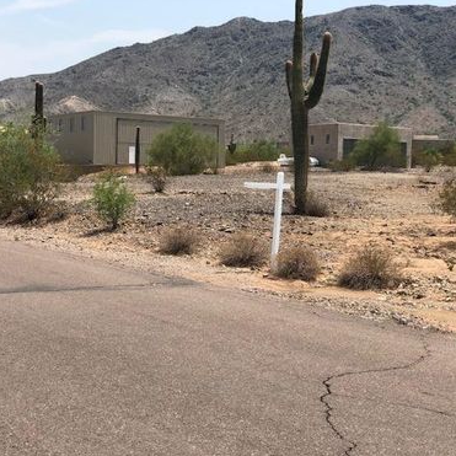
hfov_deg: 27.7
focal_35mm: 62
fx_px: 924
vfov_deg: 27.7
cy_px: 227
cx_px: 224
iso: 16
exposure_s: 1/1130
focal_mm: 6
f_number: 2.4
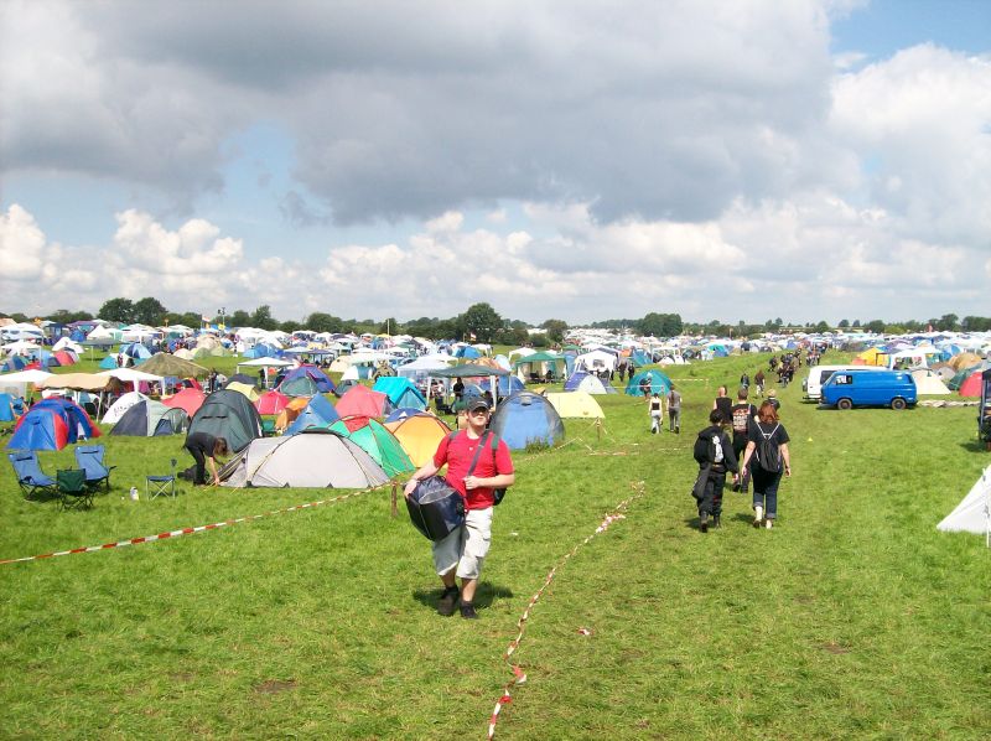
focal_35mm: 36
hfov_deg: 51.4
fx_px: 1029
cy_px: 370
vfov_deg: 39.6
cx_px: 496
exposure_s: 1/556
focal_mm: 6
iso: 80
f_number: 4.8
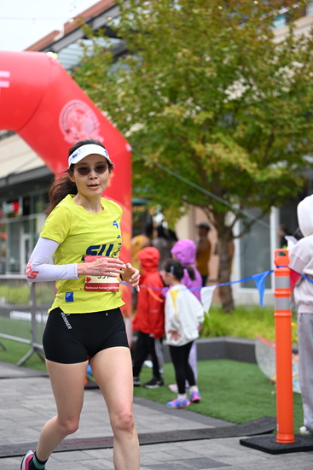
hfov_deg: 18.9
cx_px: 156
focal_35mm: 72
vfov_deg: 28.1
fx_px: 938
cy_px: 235
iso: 1000
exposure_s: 1/1600
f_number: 2.8
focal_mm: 72
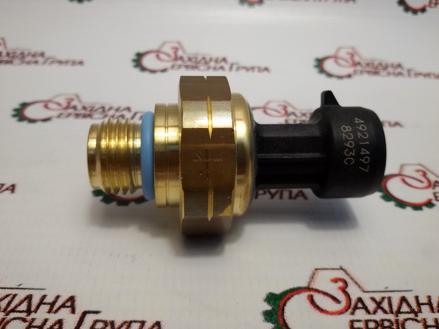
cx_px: 216
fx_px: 406
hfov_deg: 56.8
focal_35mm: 32
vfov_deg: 44.2
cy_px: 162
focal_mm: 2.93
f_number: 2.4
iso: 80
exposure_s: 1/100
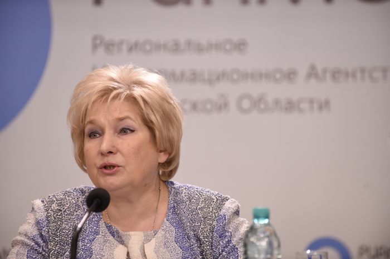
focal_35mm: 190
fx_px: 2057
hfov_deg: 10.8
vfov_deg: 7.2
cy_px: 130
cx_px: 195
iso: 1600
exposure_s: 1/320
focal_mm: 190
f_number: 4
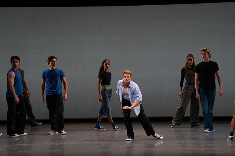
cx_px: 118
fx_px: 1306
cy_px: 78
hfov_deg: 10.3
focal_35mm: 200
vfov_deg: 6.9
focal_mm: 200
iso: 4000
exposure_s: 1/640
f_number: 7.1
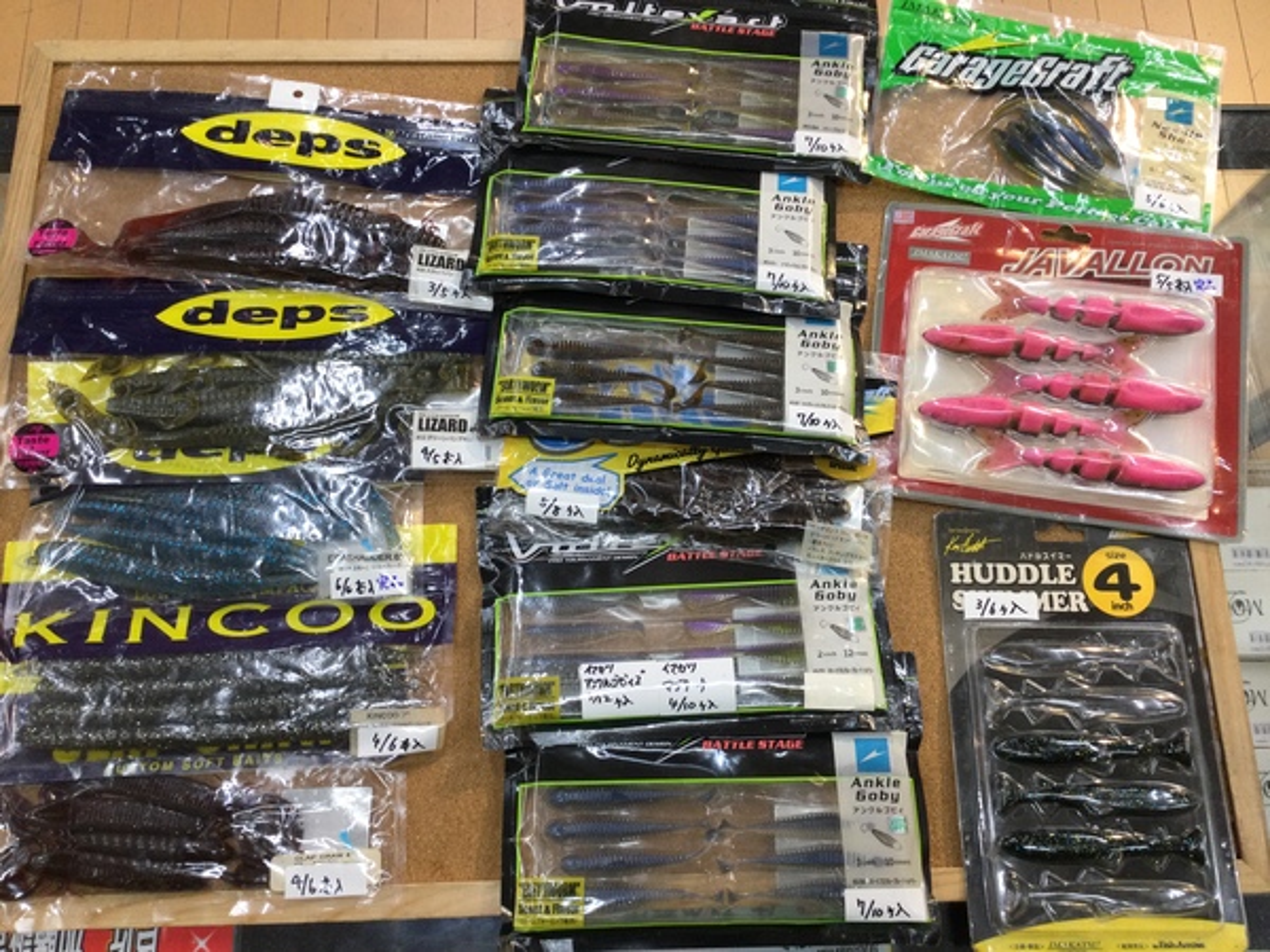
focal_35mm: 31
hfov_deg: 58.4
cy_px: 476
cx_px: 635
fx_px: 1137
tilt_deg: -73.4
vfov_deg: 45.4
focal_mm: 3.3
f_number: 2.4
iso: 32
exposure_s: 1/40
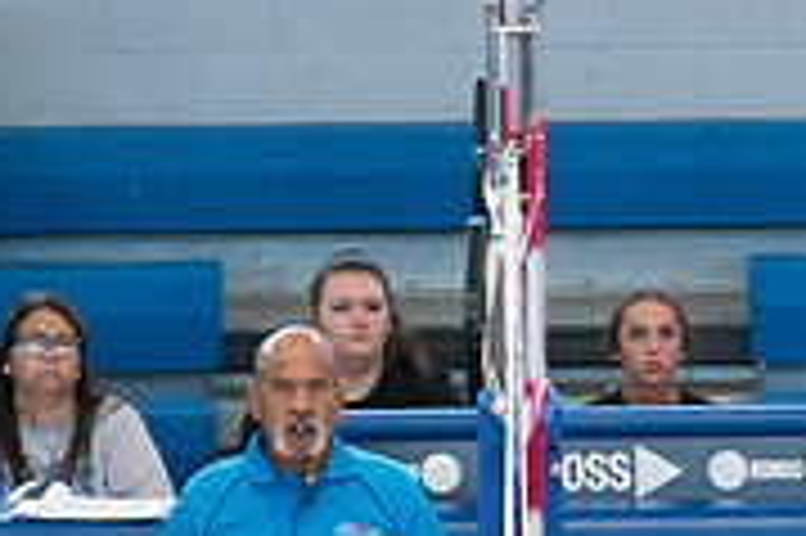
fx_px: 9752
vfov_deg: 3.1
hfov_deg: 4.7
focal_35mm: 436
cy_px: 686
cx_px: 1287
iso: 3200
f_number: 2.8
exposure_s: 1/1250
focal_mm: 70
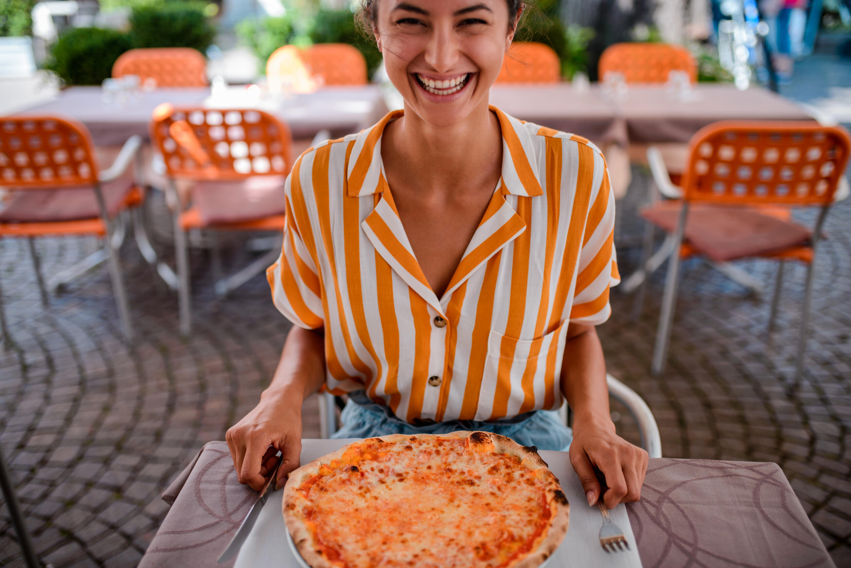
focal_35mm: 35
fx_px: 828
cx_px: 426
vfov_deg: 37.9
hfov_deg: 54.4
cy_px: 284
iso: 50
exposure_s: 1/320
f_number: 1.8
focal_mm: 35
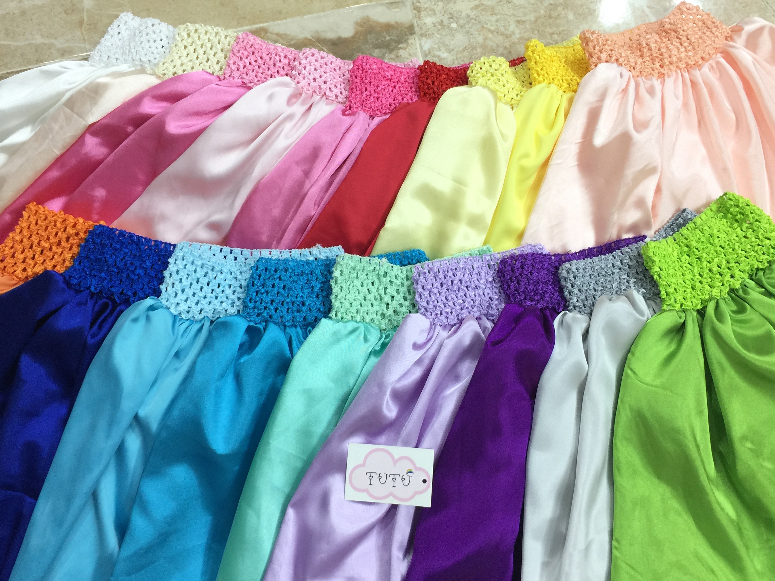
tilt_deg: -75.5
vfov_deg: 44.1
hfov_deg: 56.8
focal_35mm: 32
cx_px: 398
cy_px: 274
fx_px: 716
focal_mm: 4.15
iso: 50
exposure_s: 1/17
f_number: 2.2
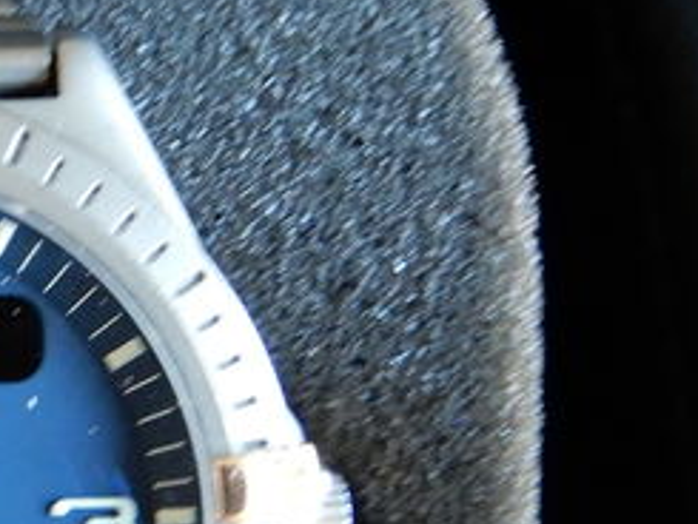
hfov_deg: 18.1
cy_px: 484
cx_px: -311
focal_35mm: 98
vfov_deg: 14.9
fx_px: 1977
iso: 400
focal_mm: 4.3
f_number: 3.4
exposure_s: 1/10
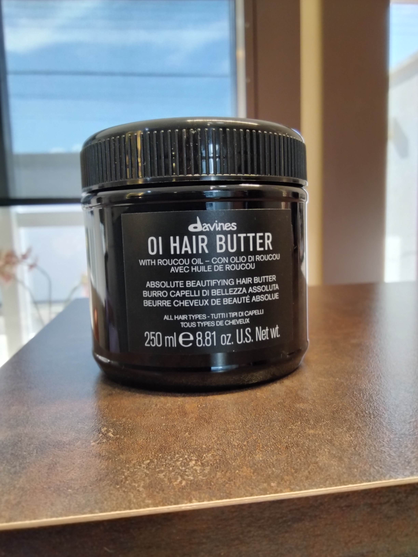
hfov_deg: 53.1
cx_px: 209
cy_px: 278
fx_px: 419
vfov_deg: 67.3
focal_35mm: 26
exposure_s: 1/60
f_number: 2
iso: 92
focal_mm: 2.78
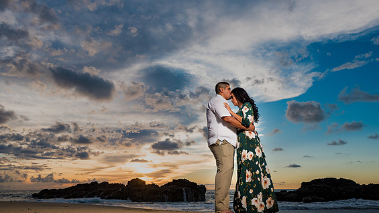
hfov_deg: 69.9
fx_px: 271
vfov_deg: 42.9
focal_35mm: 27
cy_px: 113
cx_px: 188
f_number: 5.6
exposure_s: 1/200
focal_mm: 24
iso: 100
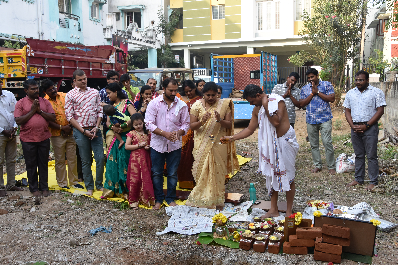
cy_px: 132
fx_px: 415
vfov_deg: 35.5
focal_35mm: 38
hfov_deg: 51.3
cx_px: 199
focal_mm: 25
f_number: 8
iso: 640
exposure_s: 1/250
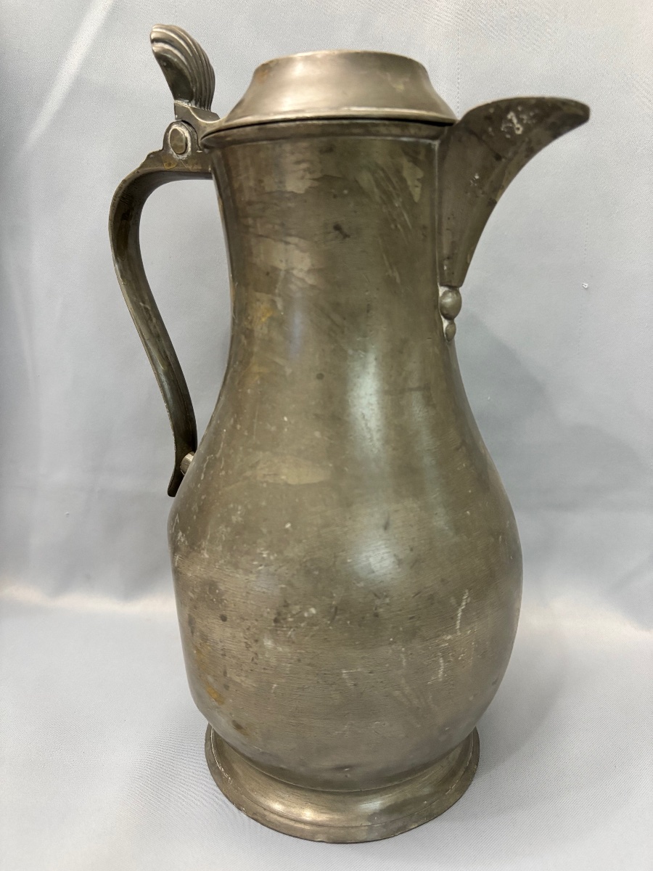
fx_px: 654
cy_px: 436
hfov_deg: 53.1
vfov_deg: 67.3
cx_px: 326
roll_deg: -0.3
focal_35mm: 26
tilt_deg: -14.9
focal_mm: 5.96
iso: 500
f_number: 1.6
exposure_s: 1/33
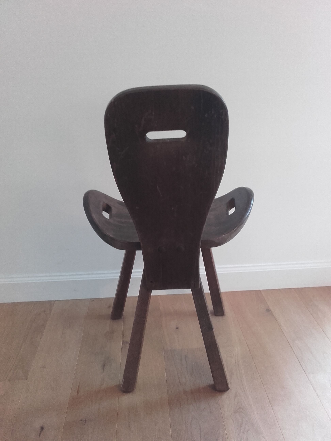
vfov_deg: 58.4
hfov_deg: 45.4
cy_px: 220
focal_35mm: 31
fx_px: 395
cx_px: 166
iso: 170
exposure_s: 1/14
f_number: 2.2
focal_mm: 3.31
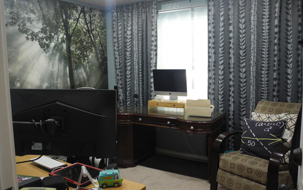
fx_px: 248
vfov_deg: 41.9
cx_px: 153
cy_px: 94
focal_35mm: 30
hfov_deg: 62.9
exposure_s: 1/30
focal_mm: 6
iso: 323
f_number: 2.8
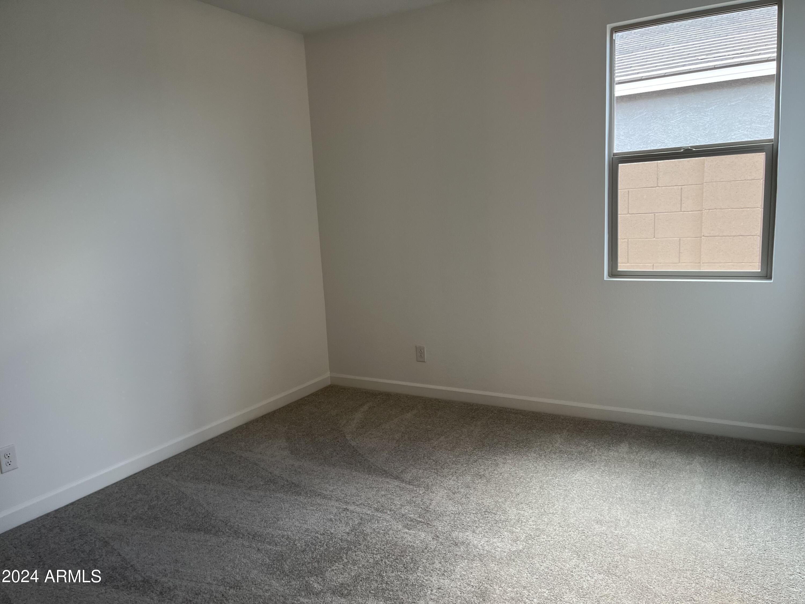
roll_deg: +2.6
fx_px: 605
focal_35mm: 26
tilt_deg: -9.7
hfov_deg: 67.3
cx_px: 402
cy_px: 302
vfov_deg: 53.1
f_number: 1.6
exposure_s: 1/120
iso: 80
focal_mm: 5.1
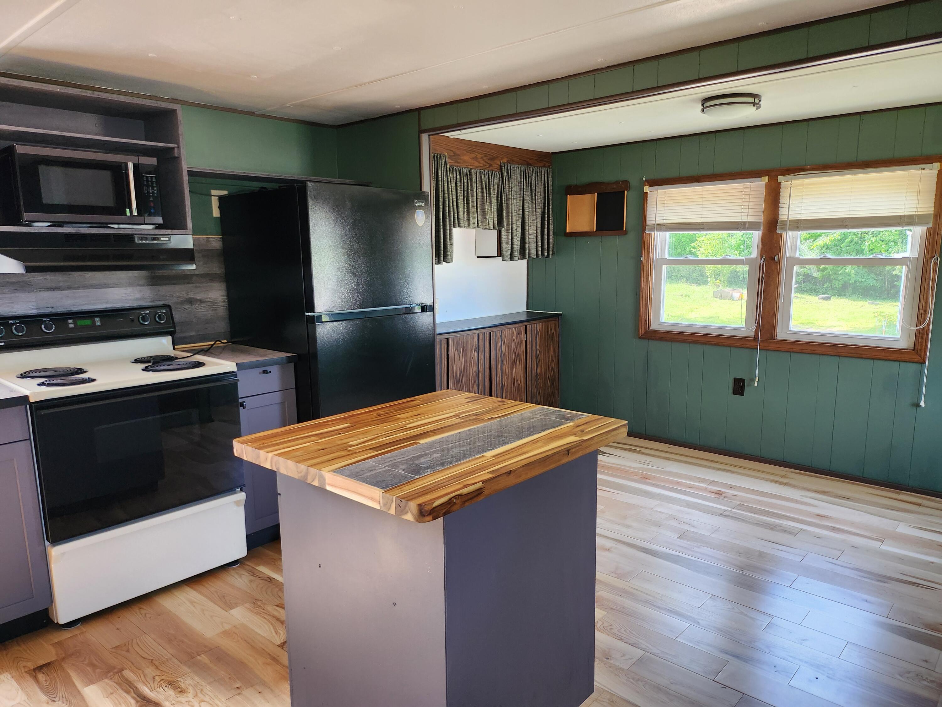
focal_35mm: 24
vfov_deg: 56.8
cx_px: 471
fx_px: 653
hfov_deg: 71.6
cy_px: 354
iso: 250
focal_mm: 5
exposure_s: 1/120
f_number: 1.8
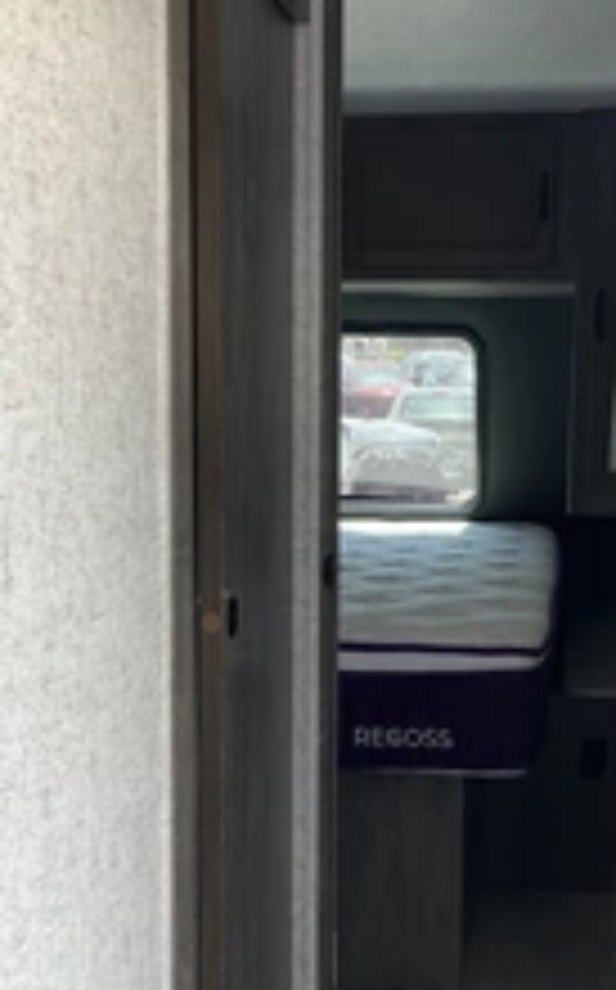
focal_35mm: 56
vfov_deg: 36.3
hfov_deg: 23.1
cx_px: 364
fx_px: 1508
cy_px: 549
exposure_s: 1/122
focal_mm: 3
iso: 20
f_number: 1.8
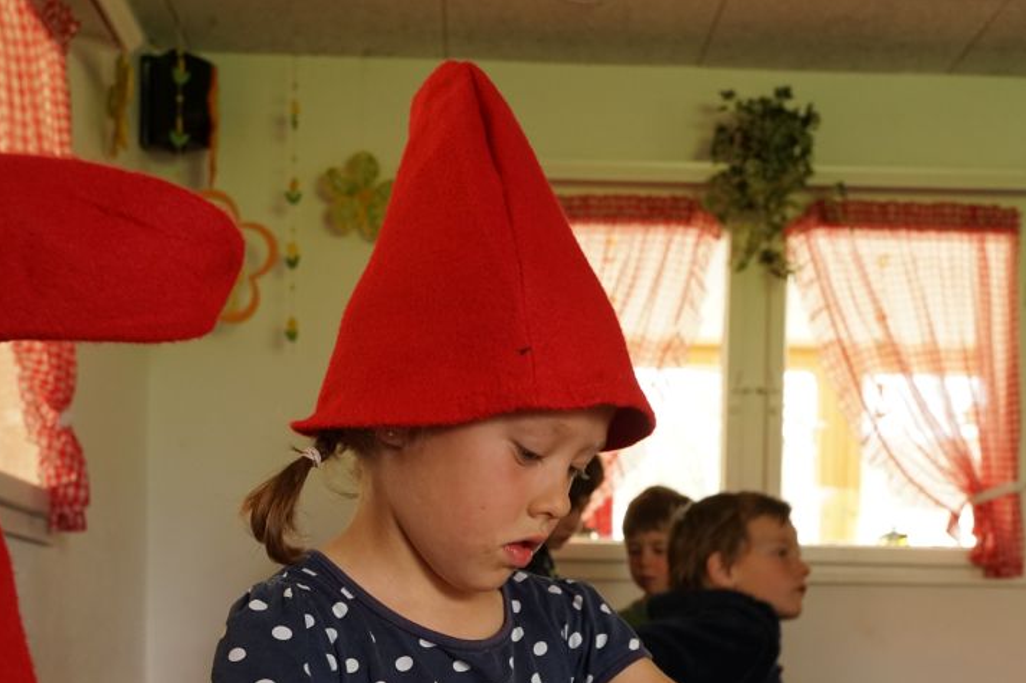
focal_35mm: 53
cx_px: 514
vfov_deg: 24.0
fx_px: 1510
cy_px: 729
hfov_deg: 37.5
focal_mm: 35
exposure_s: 1/60
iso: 1250
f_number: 8
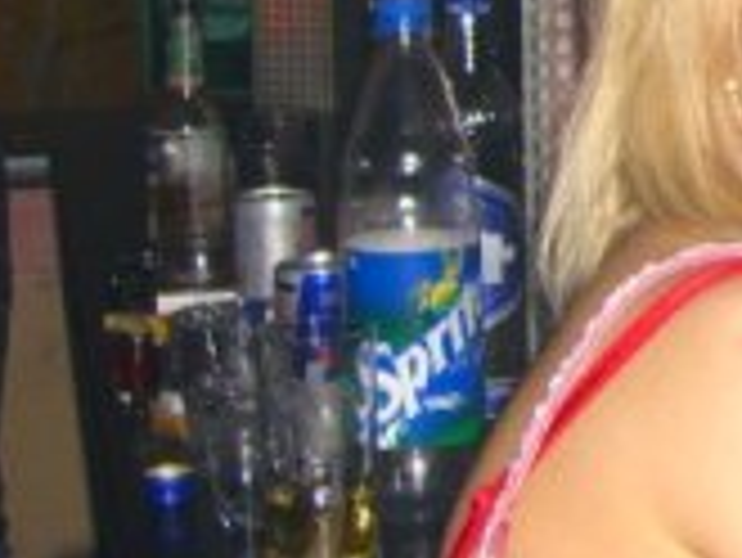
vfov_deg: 10.6
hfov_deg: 13.0
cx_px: 1304
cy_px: -81
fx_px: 2960
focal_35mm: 138
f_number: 2.8
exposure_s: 1/60
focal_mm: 7.9
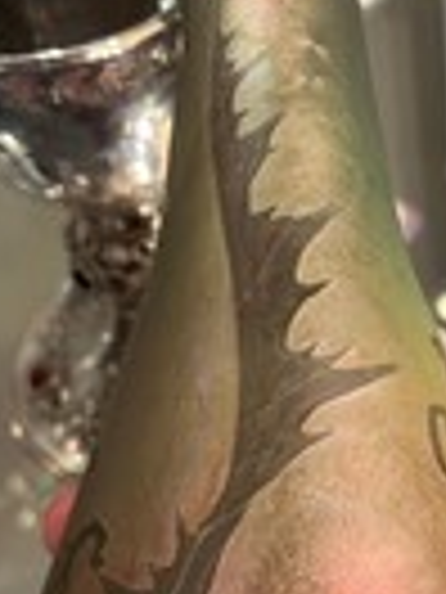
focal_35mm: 79
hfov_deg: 18.5
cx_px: 342
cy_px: 333
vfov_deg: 24.7
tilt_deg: -48.5
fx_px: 1357
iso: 100
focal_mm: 5.1
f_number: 1.6
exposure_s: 1/100
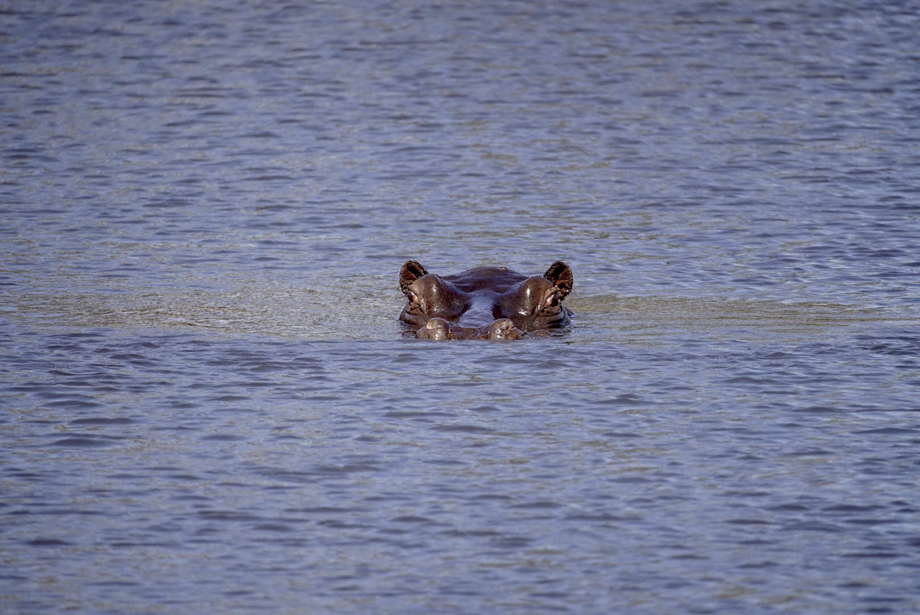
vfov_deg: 2.6
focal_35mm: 525
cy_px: 308
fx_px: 13426
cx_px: 460
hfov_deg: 3.9
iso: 200
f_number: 6.3
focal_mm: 350
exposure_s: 1/500
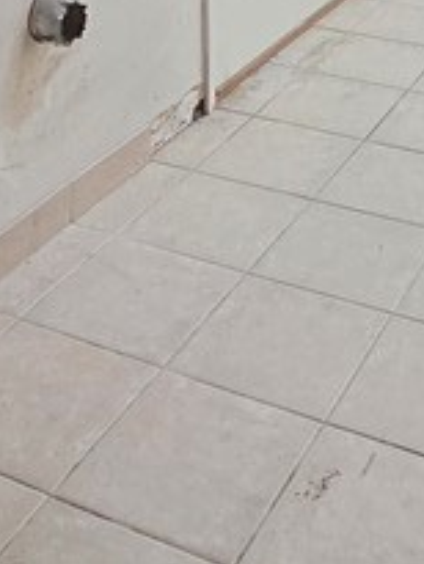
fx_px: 1060
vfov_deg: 24.4
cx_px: 300
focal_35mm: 65
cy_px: -239
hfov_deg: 22.5
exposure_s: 1/120
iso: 250
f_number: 1.9
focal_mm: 2.2
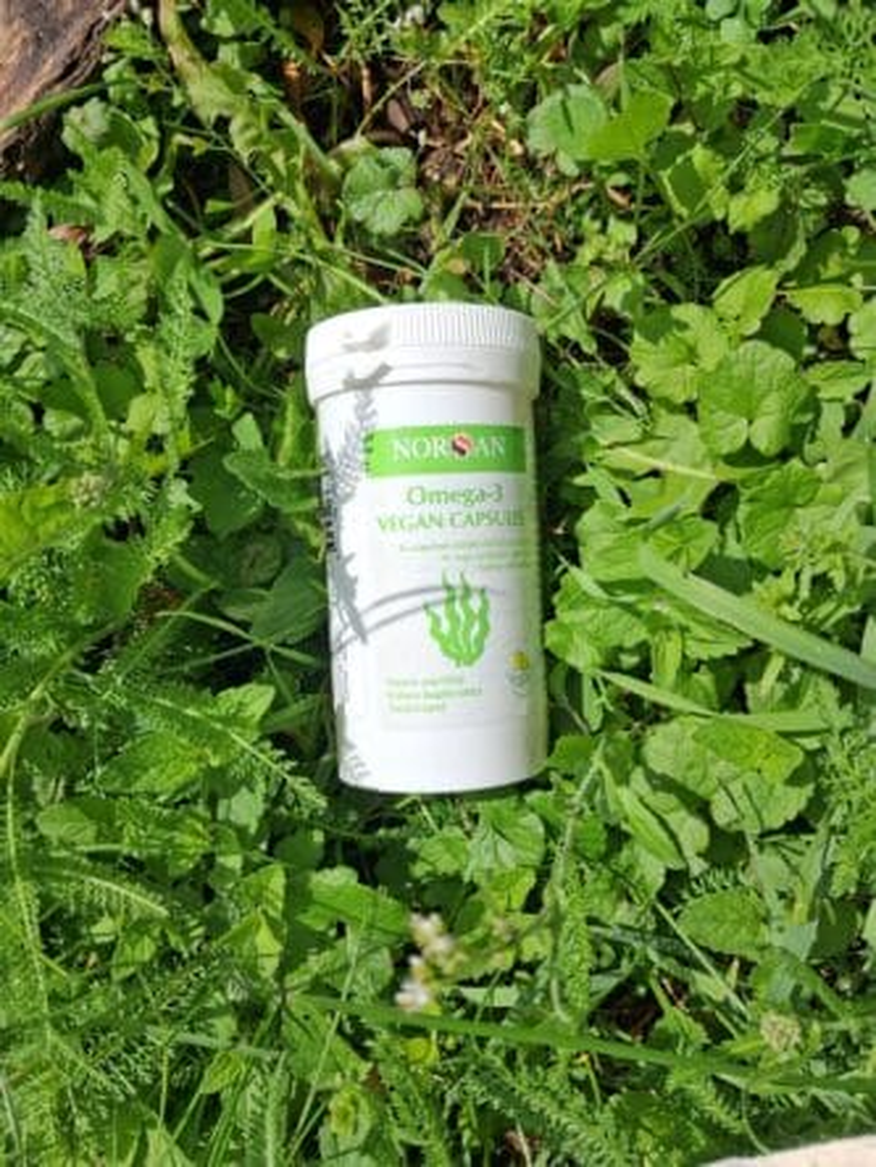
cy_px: 584
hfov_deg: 51.4
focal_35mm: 27
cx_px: 438
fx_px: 911
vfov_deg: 65.3
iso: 25
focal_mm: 4
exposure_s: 1/1035
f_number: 1.8
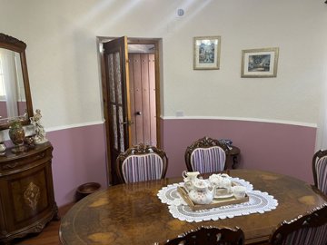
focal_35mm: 26
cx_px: 164
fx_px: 246
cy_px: 122
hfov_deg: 67.3
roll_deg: +0.3
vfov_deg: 53.1
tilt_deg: -10.3
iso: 80
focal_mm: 5.1
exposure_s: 1/50
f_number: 1.6
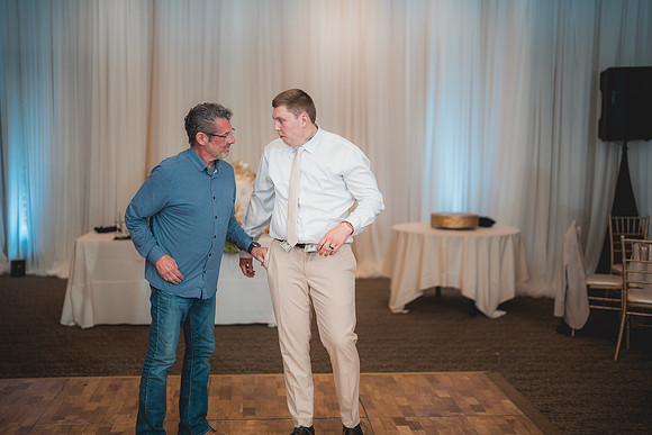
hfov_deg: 39.6
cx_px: 326
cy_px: 218
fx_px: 906
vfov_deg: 27.0
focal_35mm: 50
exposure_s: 1/250
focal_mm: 50
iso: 80
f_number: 1.2
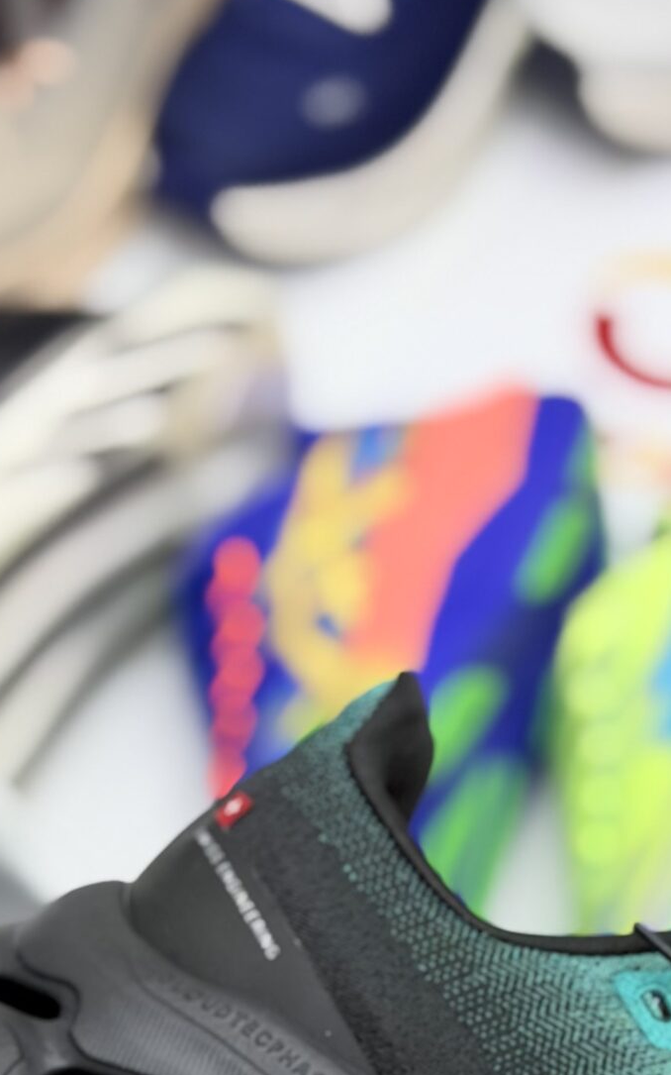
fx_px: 3512
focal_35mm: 120
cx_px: 556
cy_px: 1223
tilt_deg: -57.8
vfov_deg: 16.8
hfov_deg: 10.9
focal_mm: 6.76
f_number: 1.78
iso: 50
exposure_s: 1/183
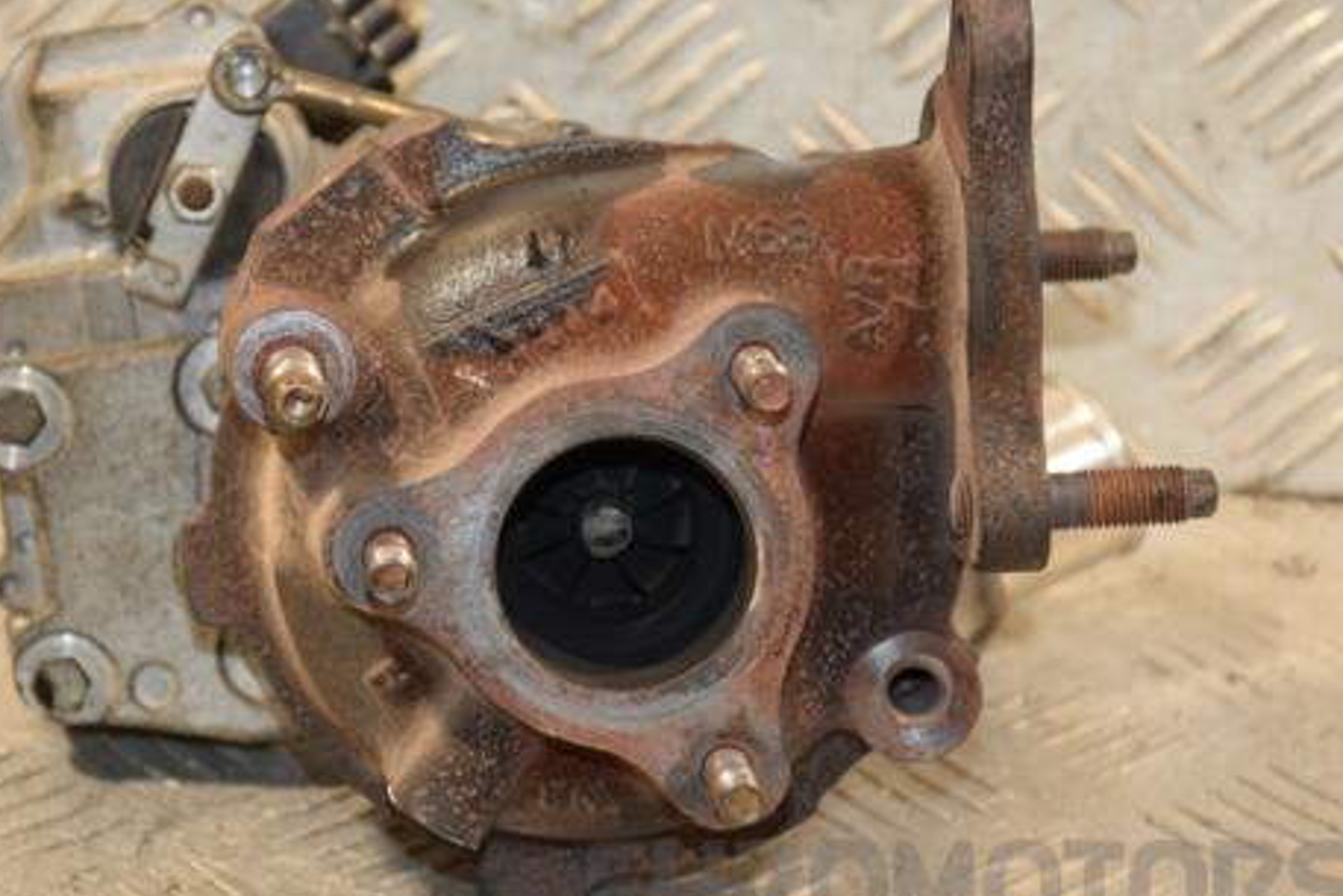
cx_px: 532
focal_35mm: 148
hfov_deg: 13.9
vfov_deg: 9.3
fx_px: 5510
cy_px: 494
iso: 800
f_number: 5.3
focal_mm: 75
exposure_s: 1/100
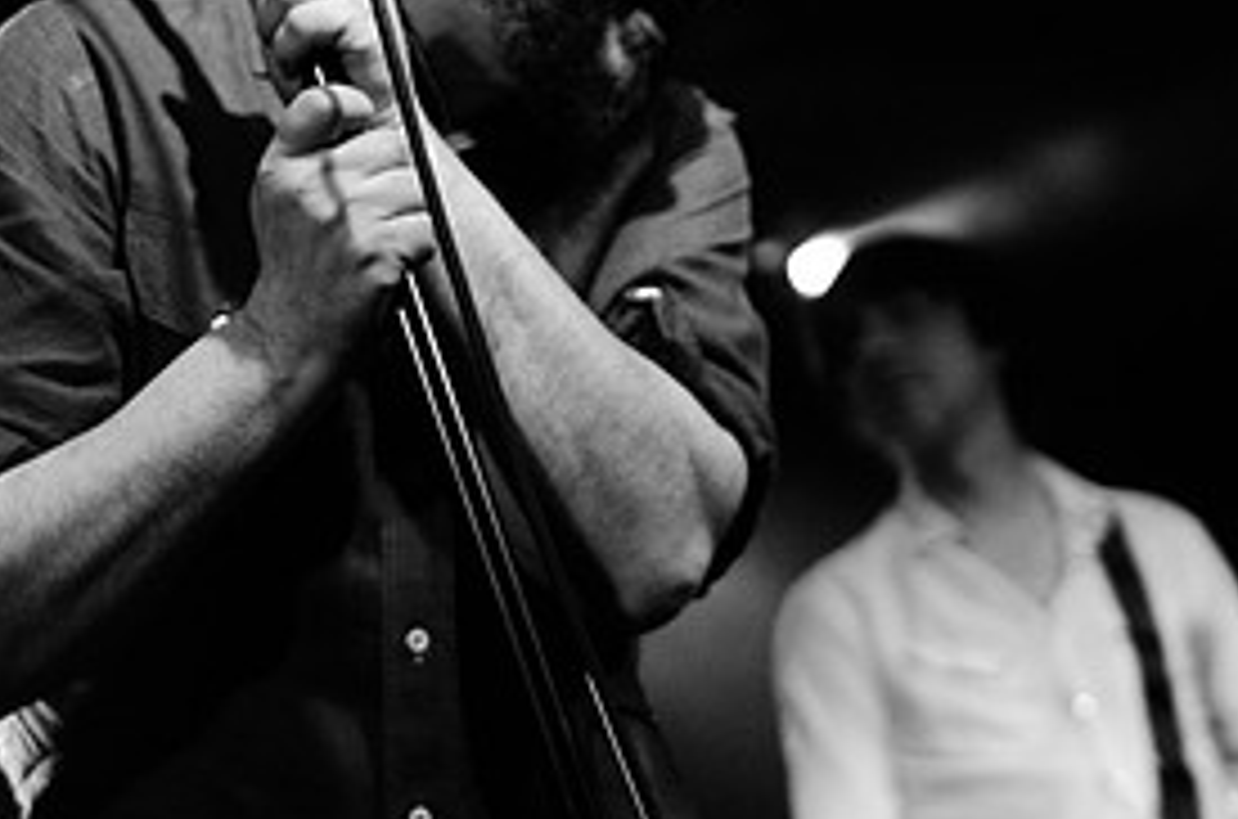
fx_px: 3259
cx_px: 288
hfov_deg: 21.3
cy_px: 518
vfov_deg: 14.3
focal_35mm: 95
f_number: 1.8
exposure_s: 1/200
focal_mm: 30
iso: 1600
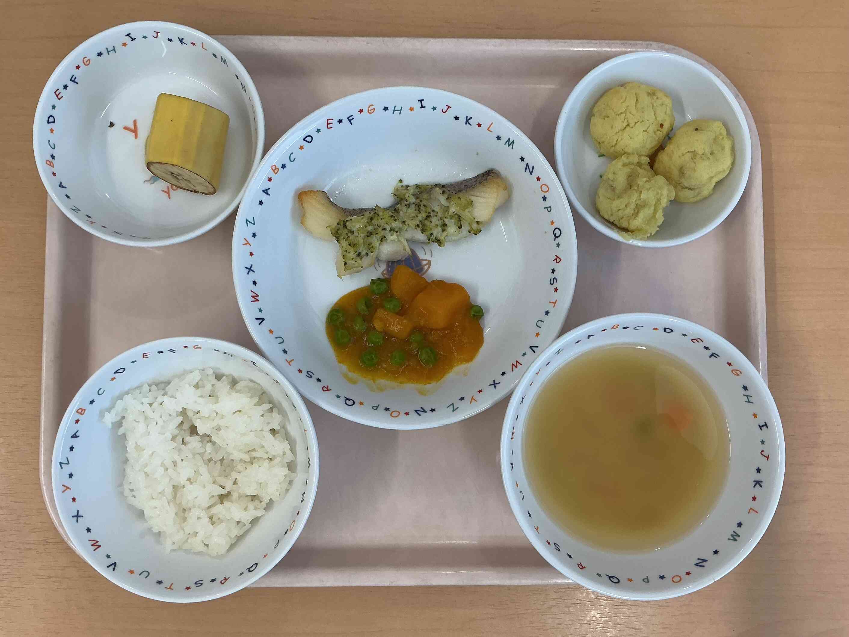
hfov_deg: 61.7
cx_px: 424
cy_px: 318
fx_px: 711
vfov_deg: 48.2
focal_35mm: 29
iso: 40
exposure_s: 1/120
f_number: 1.8
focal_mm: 3
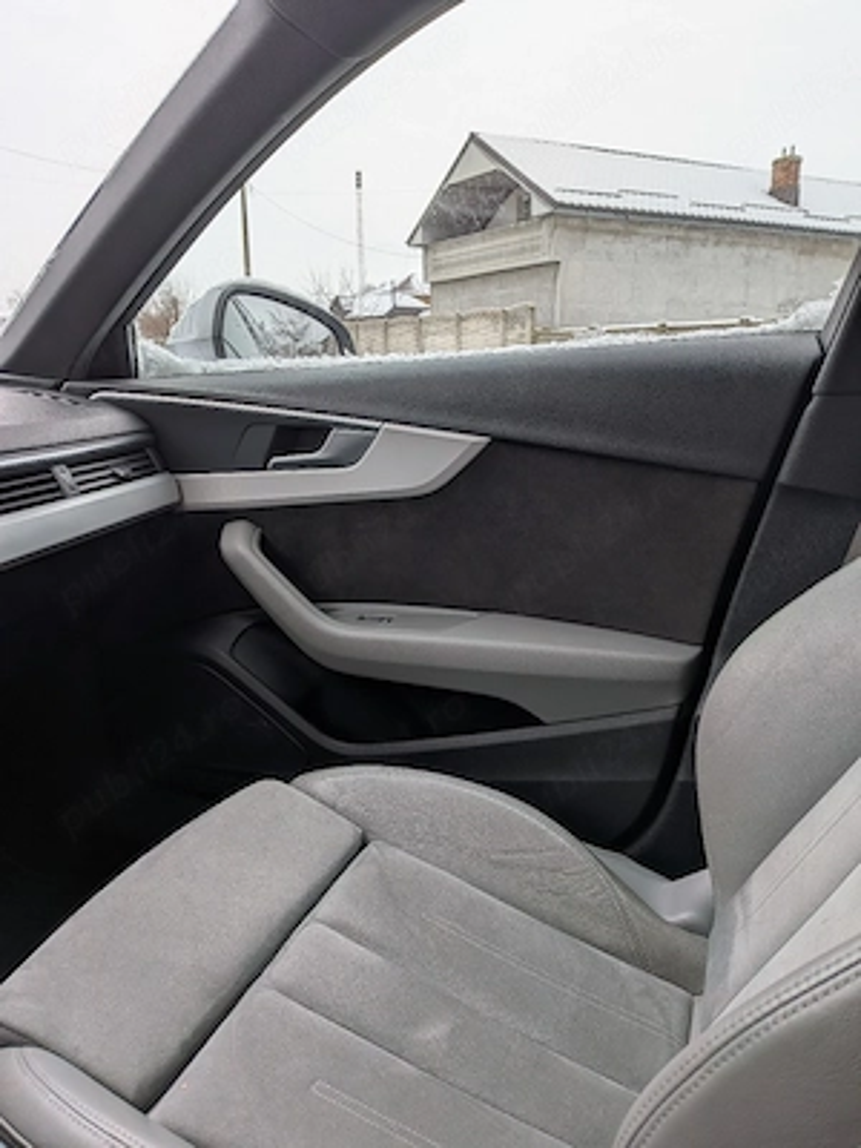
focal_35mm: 24
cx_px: 430
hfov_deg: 56.8
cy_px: 574
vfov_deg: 71.6
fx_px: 796
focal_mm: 4.53
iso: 30
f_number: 1.7
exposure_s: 1/345
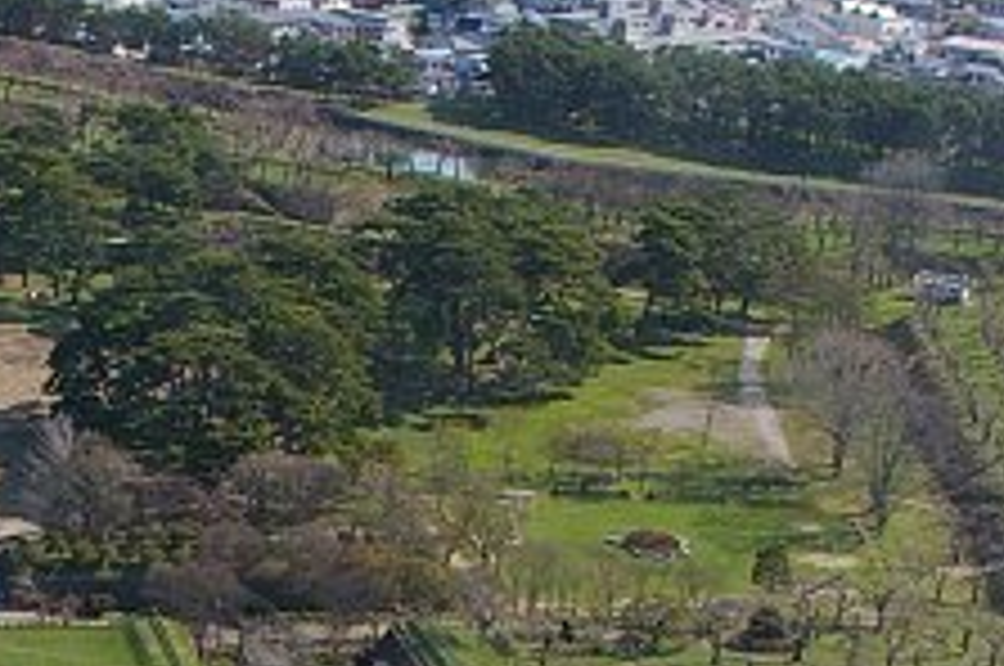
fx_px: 2701
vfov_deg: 13.6
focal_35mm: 97
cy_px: 824
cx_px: 95
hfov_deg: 20.6
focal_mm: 18
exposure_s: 1/160
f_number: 9
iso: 200
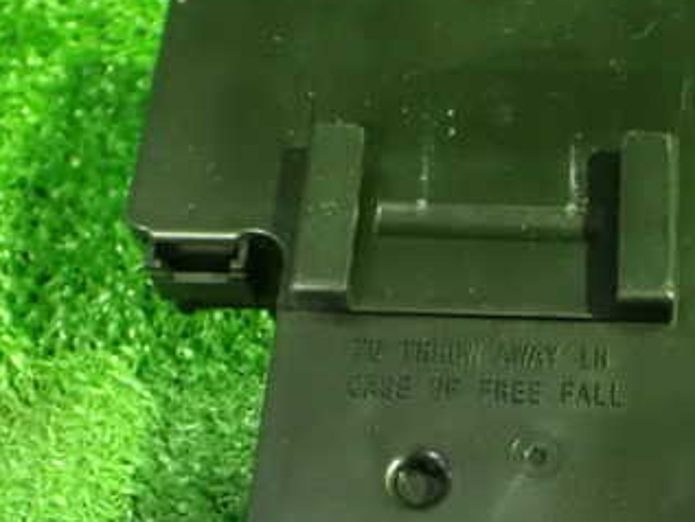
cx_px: 513
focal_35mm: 72
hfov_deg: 26.7
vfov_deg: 20.4
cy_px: 340
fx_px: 1446
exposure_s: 1/25
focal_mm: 6.83
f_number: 2.7
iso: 1600
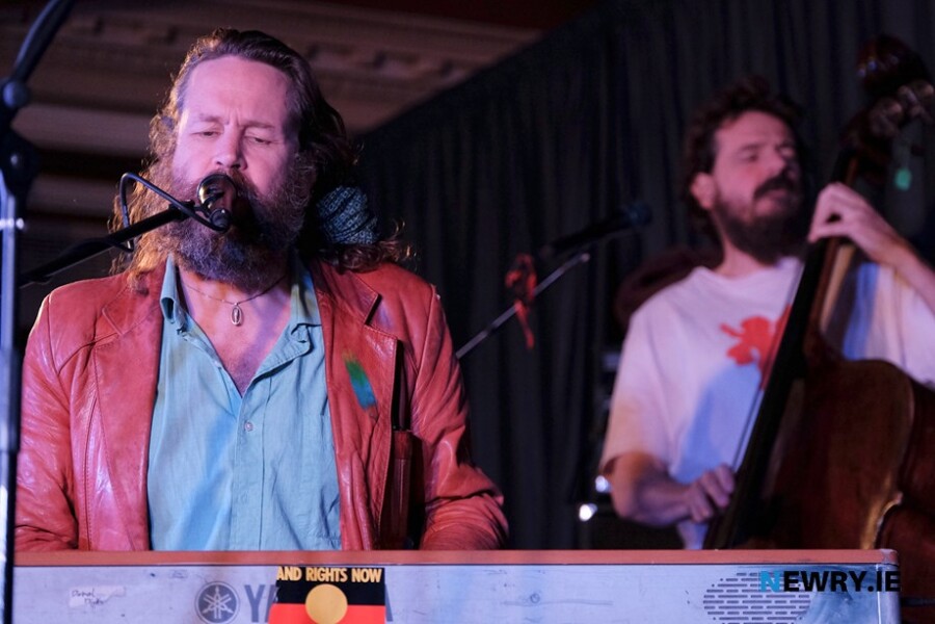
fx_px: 3688
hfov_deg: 14.4
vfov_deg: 9.7
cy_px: 312
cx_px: 468
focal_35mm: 142
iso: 1600
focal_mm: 94.5
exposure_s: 1/125
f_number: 2.8
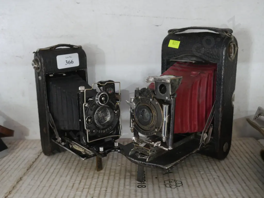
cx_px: 132
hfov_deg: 46.8
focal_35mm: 40
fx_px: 305
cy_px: 99
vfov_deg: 36.0
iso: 3200
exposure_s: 1/50
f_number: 4.4
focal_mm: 20
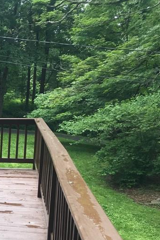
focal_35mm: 58
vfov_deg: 33.9
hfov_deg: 20.5
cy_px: 176
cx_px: -70
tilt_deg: -11.8
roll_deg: +1.8
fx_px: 386
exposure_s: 1/342
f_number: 1.8
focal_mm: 3.99
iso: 20
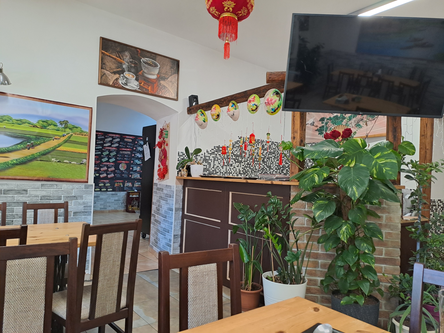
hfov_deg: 69.4
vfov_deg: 54.9
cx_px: 222
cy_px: 166
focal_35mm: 25
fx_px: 321
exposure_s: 1/50
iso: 160
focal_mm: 4.65
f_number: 1.8
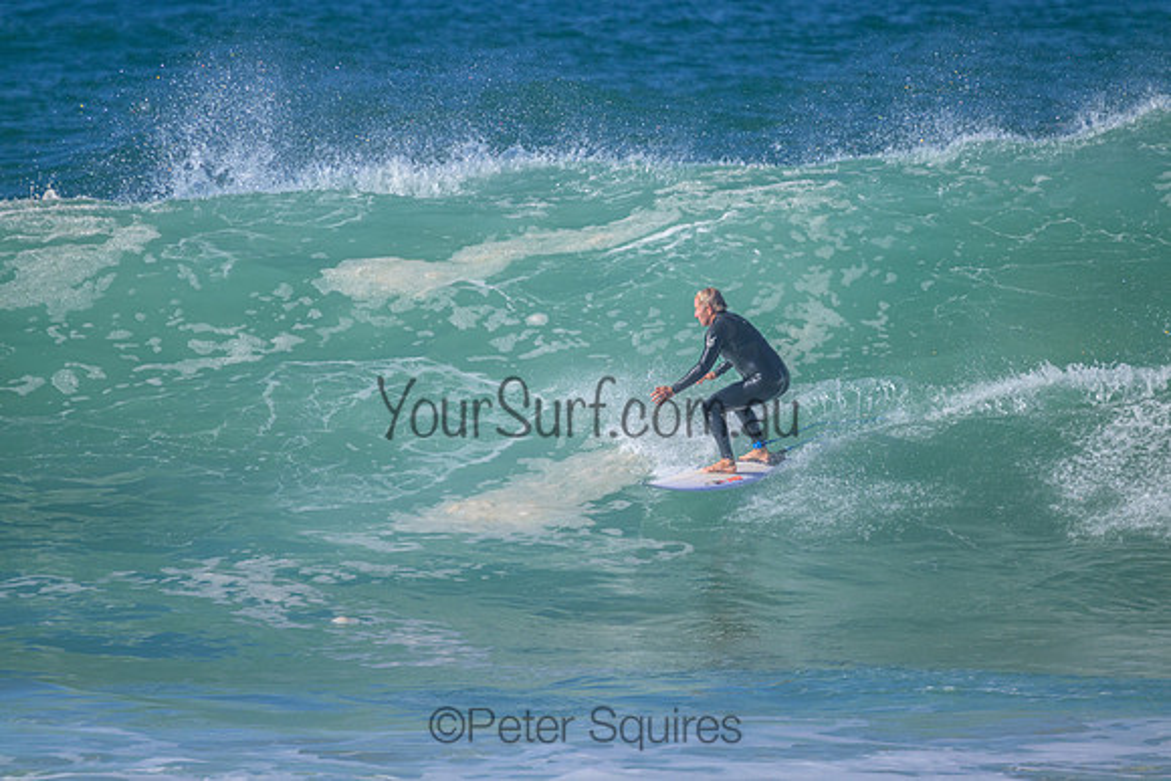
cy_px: 390
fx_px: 26027
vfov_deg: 1.7
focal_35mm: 800
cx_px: 586
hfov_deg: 2.6
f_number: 11
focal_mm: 800
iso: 1100
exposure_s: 1/2000
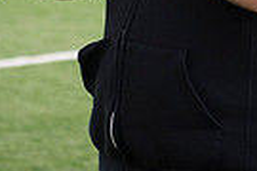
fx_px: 2149
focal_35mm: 301
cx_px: 166
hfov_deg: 6.8
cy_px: -145
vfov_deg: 4.5
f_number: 2.8
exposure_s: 1/2000
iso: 400
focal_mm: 70
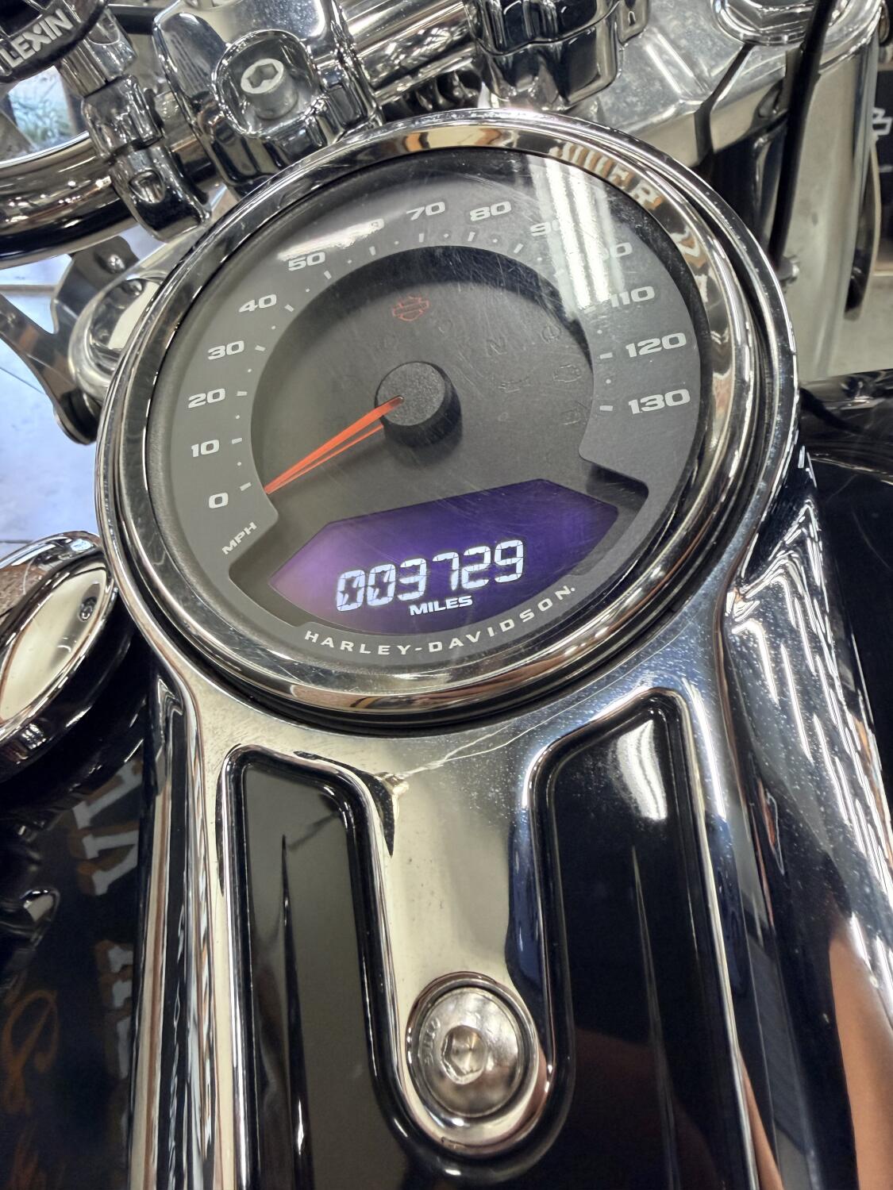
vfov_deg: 69.4
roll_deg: +2.4
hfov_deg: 54.9
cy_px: 595
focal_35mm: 25
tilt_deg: -35.7
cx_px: 446
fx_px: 860
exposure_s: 1/60
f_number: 2.2
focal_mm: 2.22
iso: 320
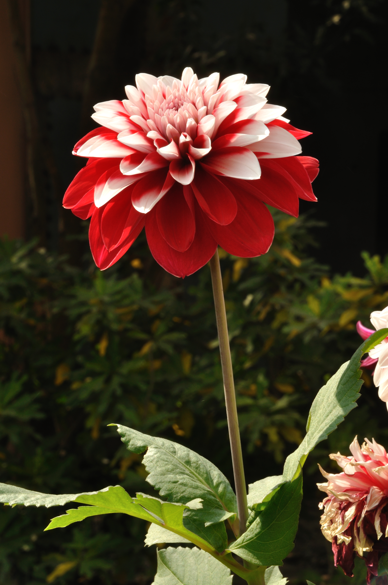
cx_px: 194
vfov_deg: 16.1
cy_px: 292
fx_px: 2066
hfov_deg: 10.7
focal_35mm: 128
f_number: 22
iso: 200
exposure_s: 1/20
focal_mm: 85
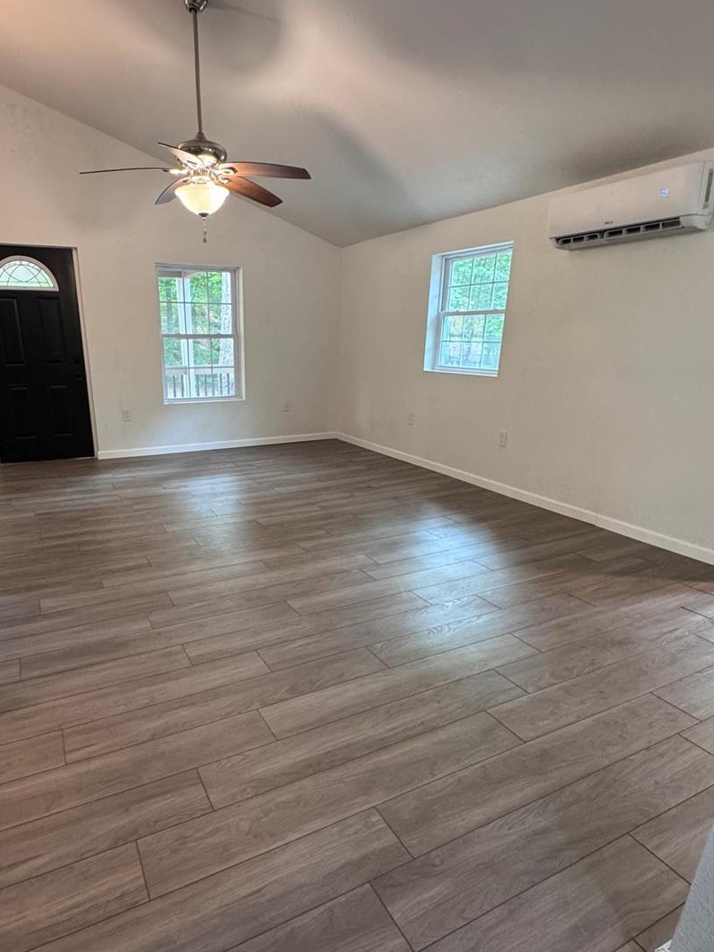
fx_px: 550
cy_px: 514
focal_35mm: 20
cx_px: 280
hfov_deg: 65.2
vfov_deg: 81.6
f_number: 2.2
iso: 320
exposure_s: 1/60
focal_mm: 2.22
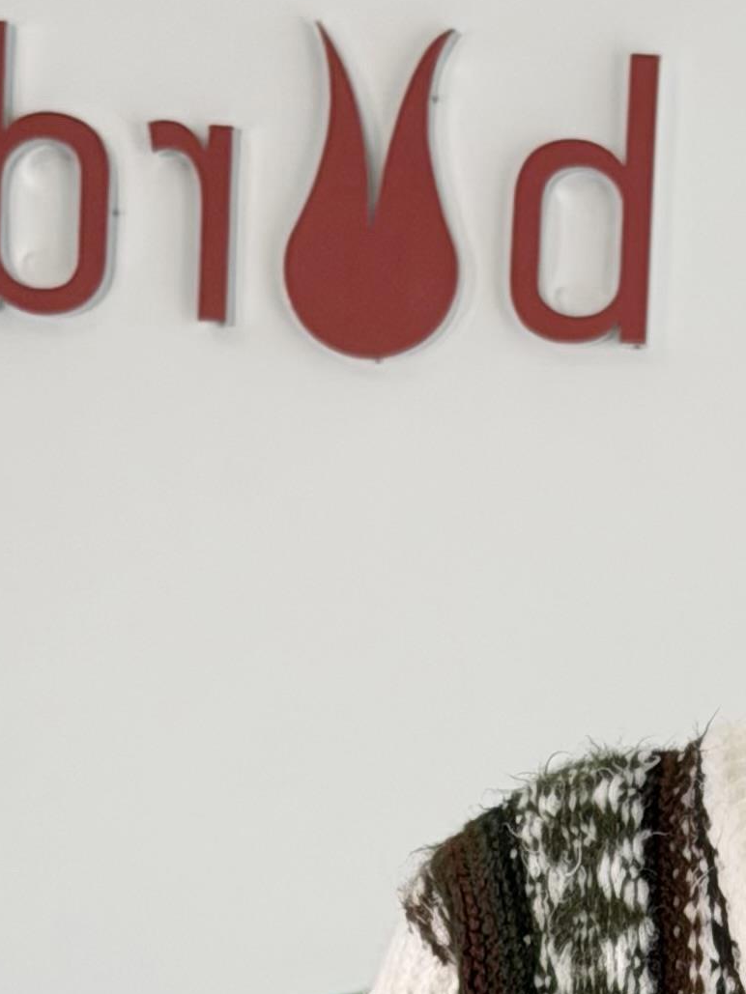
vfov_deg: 10.4
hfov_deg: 7.8
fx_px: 5401
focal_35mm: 188
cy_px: 975
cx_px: 893
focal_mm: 6.76
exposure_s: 1/188
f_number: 1.78
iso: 50
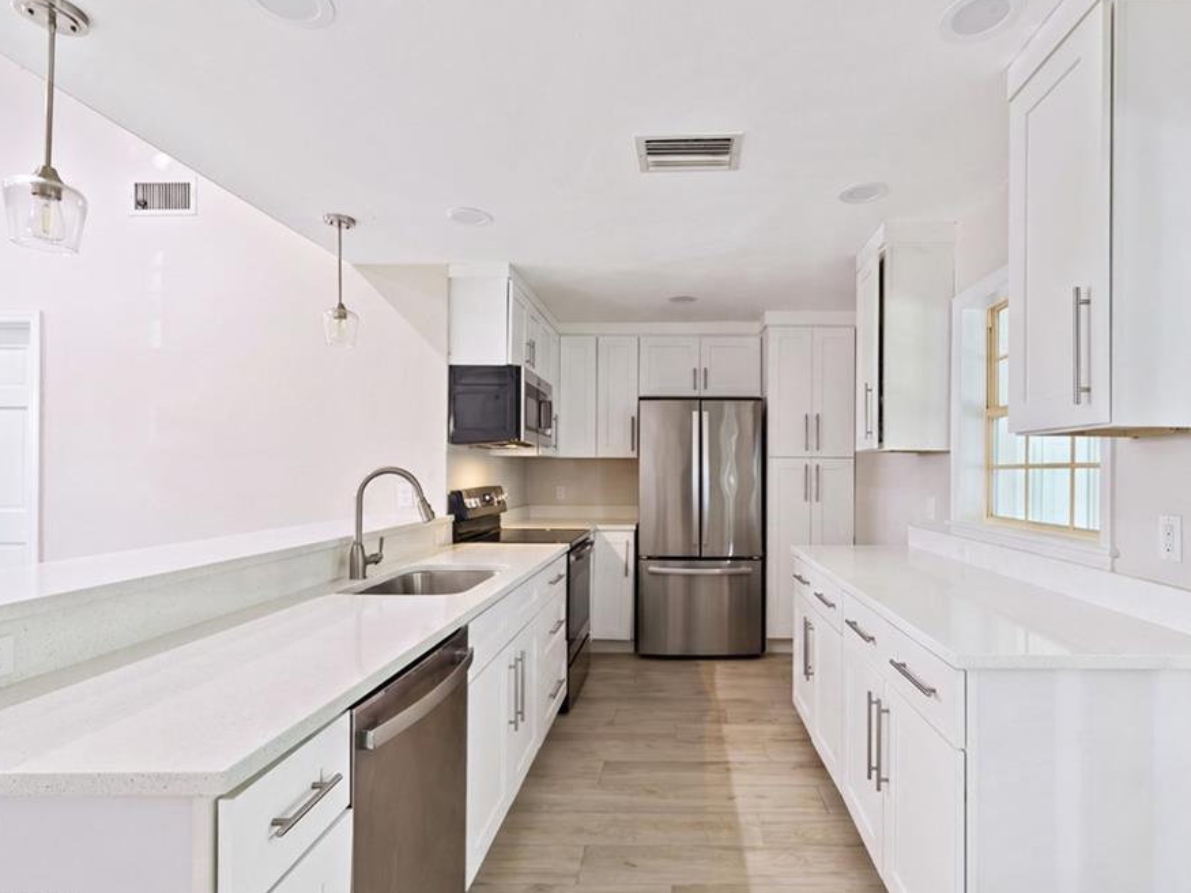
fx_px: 619
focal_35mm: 18
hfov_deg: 87.2
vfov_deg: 71.6
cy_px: 451
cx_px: 682
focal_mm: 16
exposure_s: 2.5
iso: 100
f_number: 9
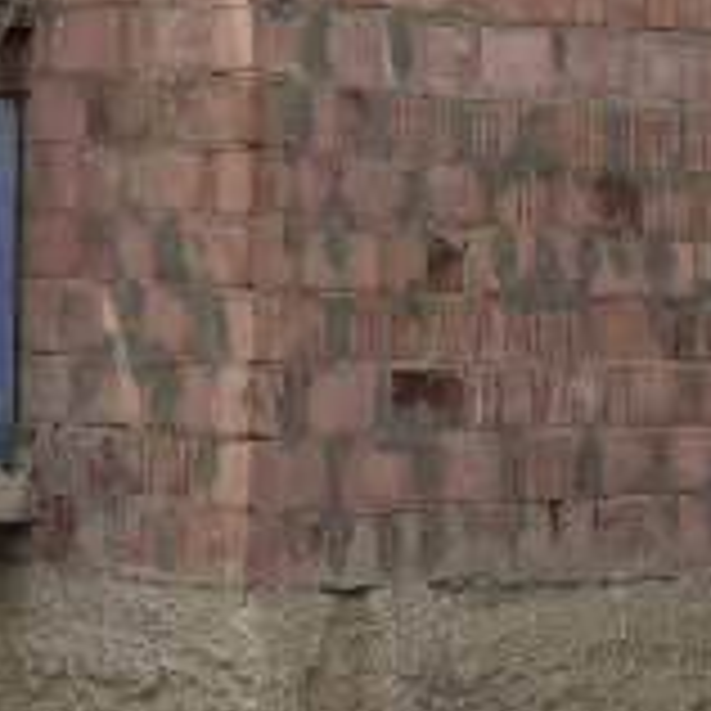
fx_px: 3881
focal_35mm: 167
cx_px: -140
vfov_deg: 9.8
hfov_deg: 10.3
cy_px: -659
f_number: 1.57
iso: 72
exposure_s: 1/3195
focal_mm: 6.54
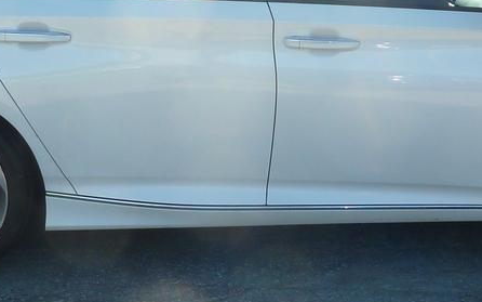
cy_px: 58
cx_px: 262
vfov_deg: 17.0
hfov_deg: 27.1
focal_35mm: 76
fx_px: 999
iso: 80
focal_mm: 4.1
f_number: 4
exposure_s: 1/200
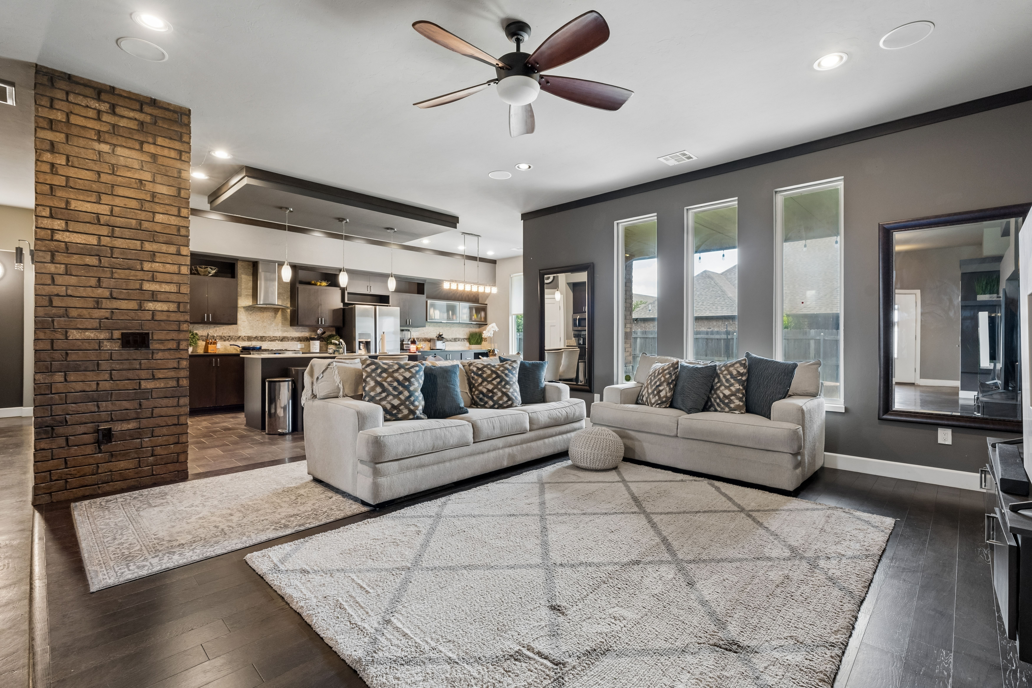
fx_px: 459
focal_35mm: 16
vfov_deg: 73.7
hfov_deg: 96.7
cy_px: 344
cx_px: 516
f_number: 8
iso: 800
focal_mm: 16
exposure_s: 1/30
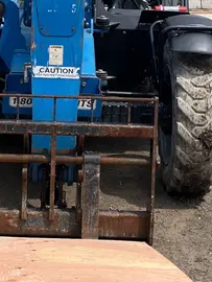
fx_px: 620
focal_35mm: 76
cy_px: 69
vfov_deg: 25.3
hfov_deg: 19.3
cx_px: 53
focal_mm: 3.99
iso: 32
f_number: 1.8
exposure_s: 1/1567
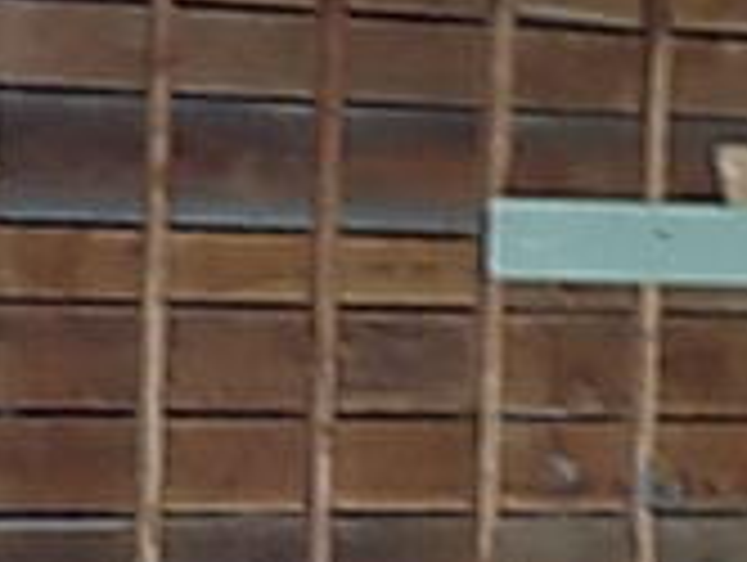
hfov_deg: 12.4
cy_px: 486
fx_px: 3415
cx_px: 567
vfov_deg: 9.4
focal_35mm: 158
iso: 400
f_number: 3.6
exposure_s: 1/2.5
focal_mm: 7.3
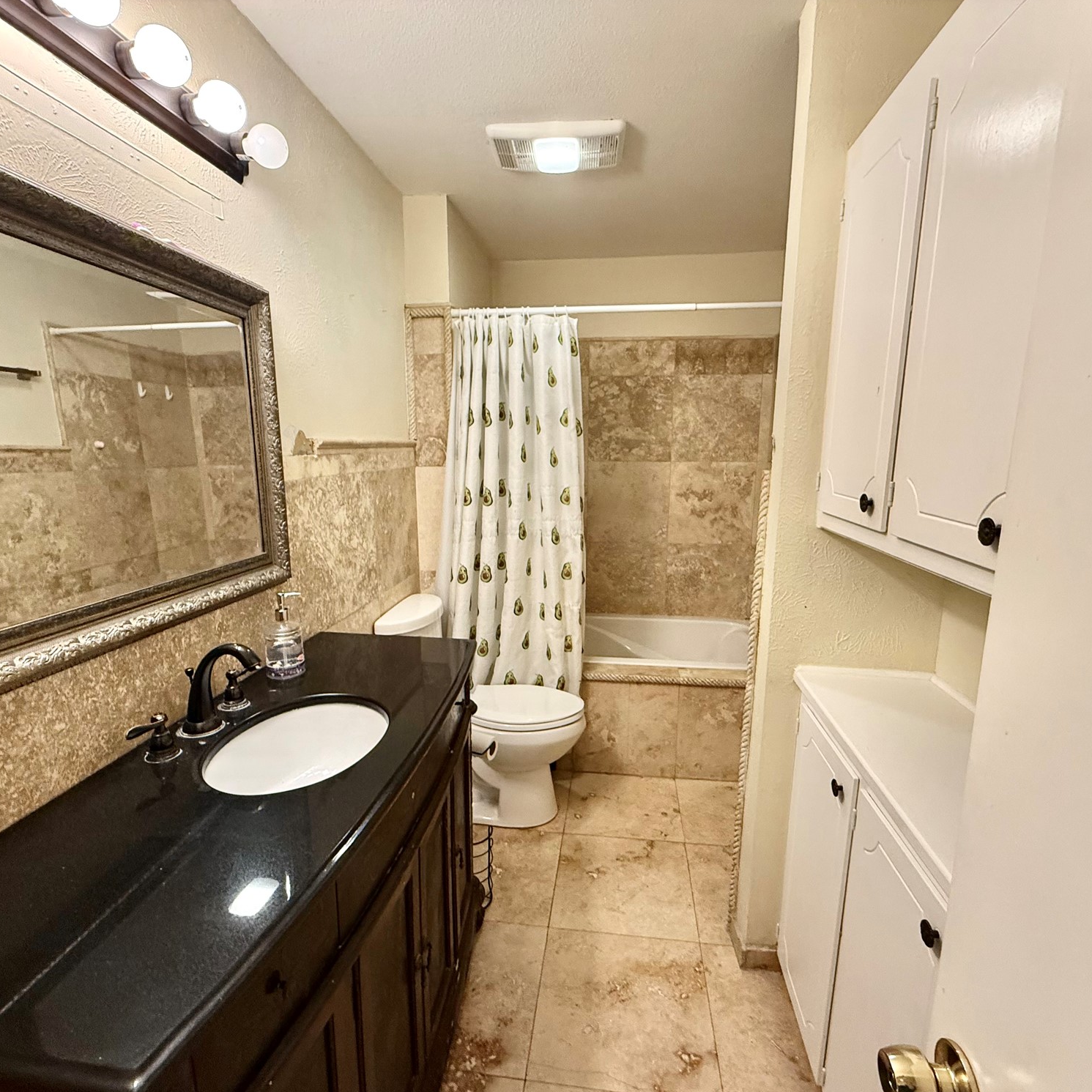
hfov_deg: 84.0
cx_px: 546
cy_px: 560
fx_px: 607
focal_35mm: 17
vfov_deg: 84.0
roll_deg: -0.5
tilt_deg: -10.8
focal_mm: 2.22
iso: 320
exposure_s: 1/60
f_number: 2.2
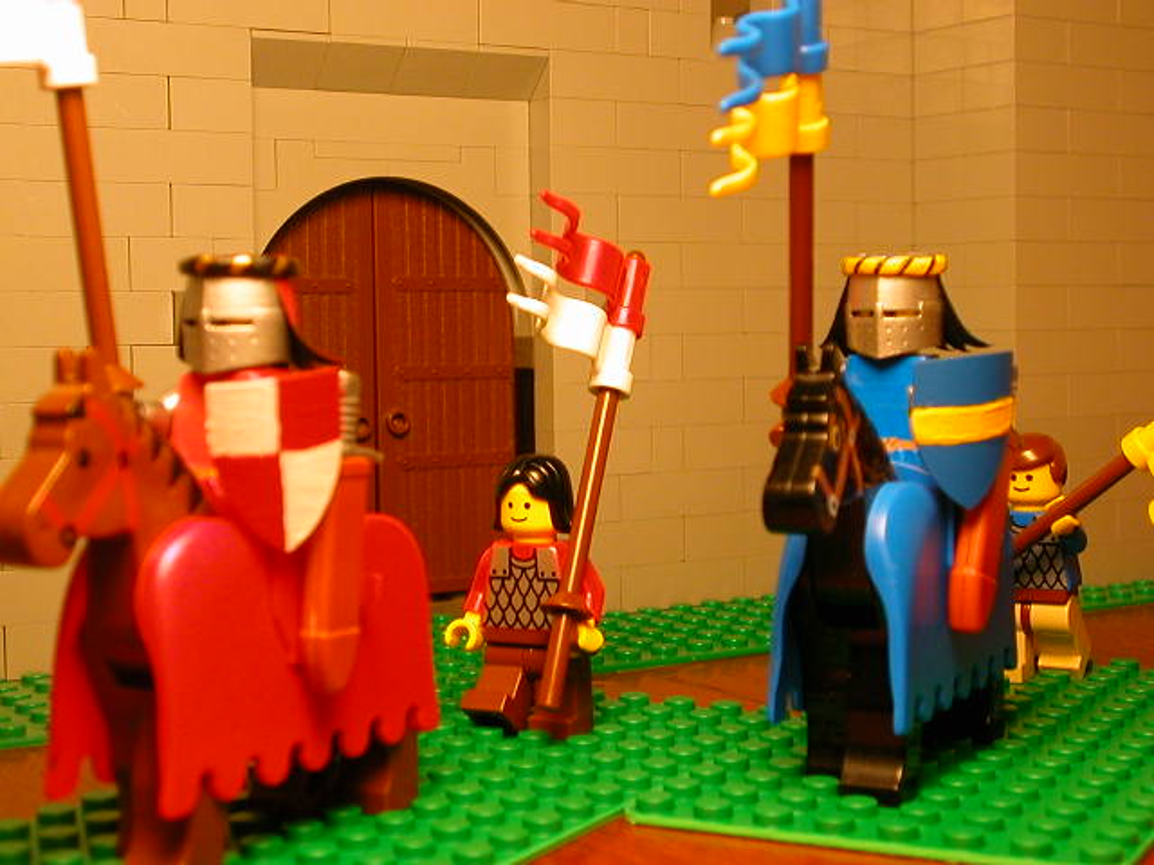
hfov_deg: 33.2
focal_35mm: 58
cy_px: 432
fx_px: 1934
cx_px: 577
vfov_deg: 25.2
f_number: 3.4
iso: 100
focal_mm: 8.9
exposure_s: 1/44.9
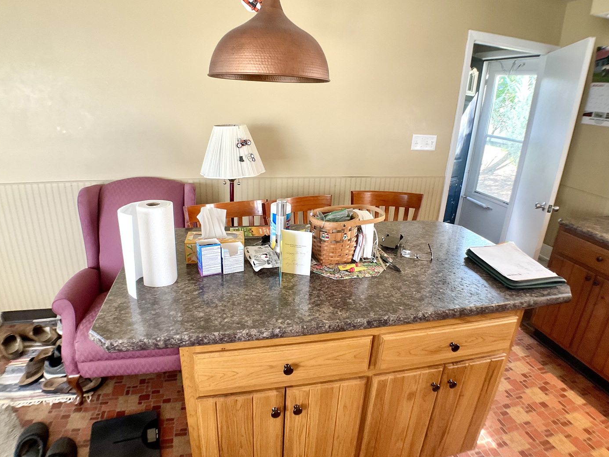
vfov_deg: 46.8
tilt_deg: -19.1
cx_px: 302
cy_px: 229
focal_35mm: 30
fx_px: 528
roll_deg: -4.0
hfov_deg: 60.0
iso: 100
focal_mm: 3
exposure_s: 1/60
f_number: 1.8
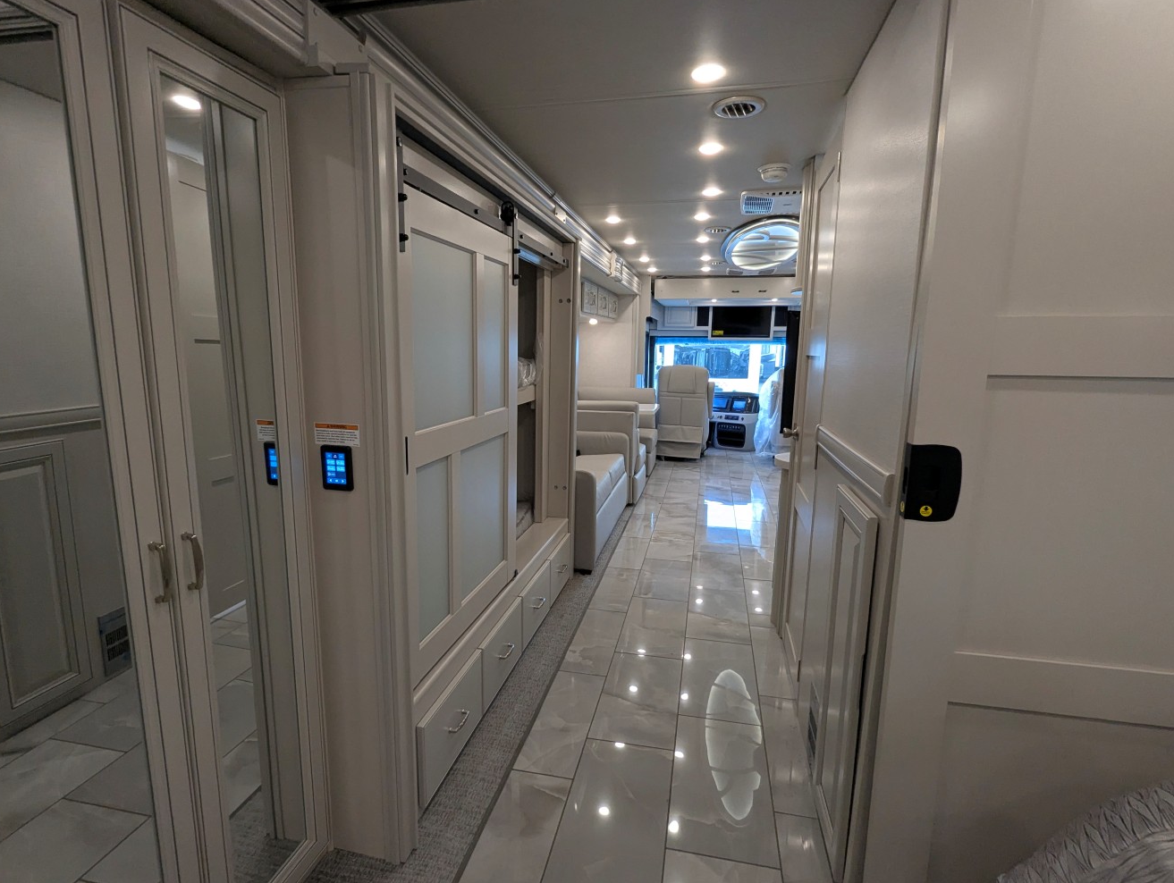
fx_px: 577
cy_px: 452
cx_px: 583
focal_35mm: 17
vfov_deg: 74.8
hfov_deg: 91.0
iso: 207
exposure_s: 1/109
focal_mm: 2.35
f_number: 2.2
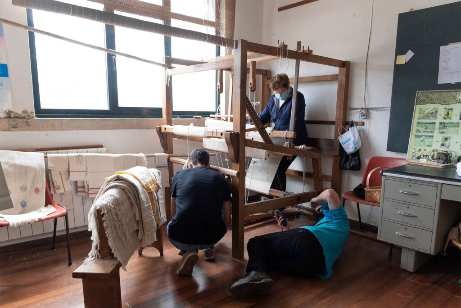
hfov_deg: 73.7
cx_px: 230
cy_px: 154
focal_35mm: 24
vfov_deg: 53.2
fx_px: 307
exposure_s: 1/100
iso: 640
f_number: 4.5
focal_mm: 24
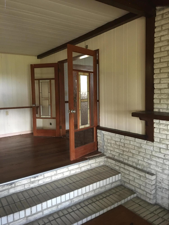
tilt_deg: -3.0
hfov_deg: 48.2
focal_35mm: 29
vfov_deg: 61.7
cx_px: 84
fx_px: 189
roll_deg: +0.0
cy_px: 112
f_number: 2.2
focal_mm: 4.15
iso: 80
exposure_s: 1/4
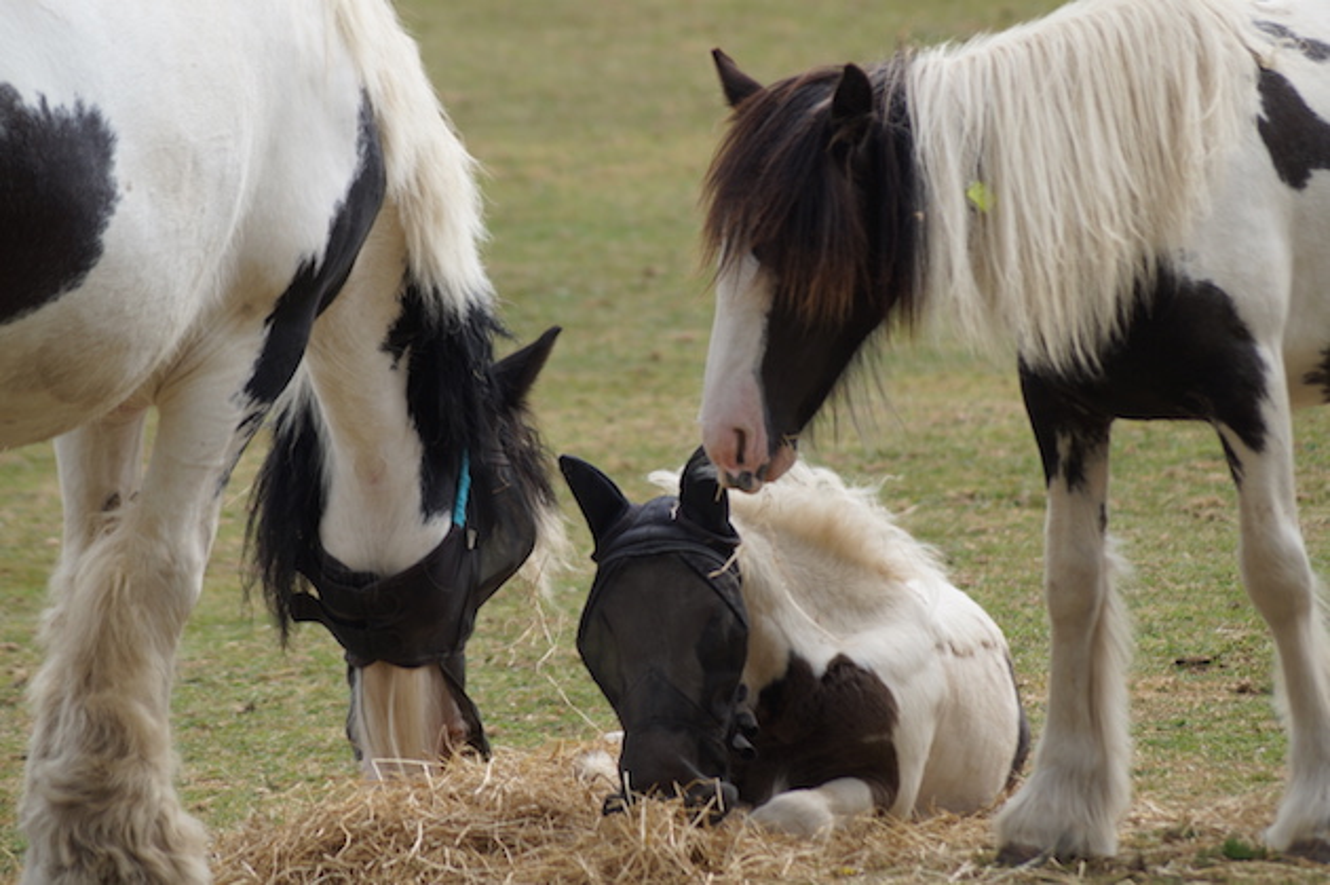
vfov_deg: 4.6
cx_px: 665
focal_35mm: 300
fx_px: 11074
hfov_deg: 6.9
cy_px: 442
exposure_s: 1/400
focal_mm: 200
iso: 100
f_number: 5.6
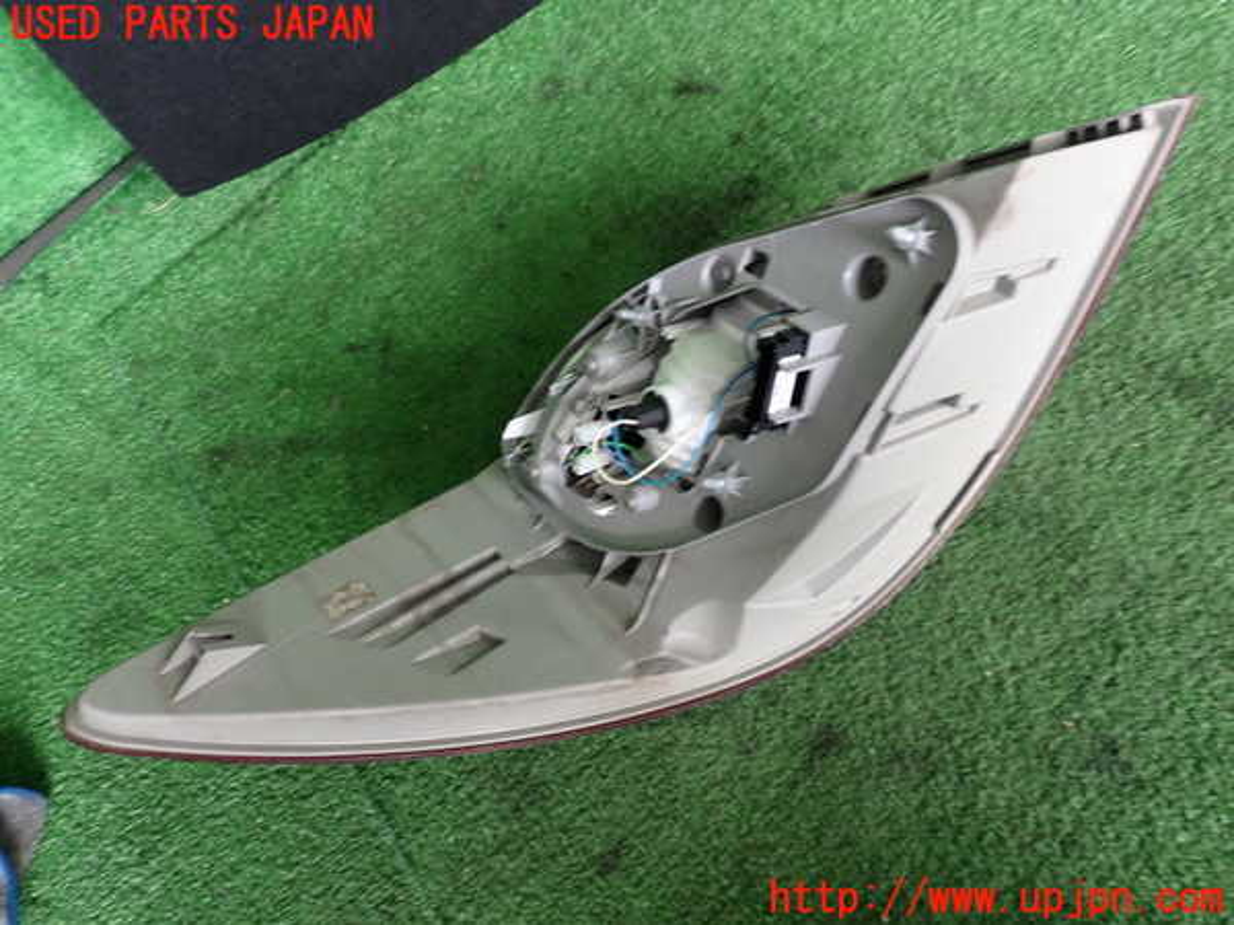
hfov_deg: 60.0
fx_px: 1069
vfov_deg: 46.8
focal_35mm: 30
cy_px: 462
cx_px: 617
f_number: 2.3
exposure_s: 1/40
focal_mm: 5.4
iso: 200
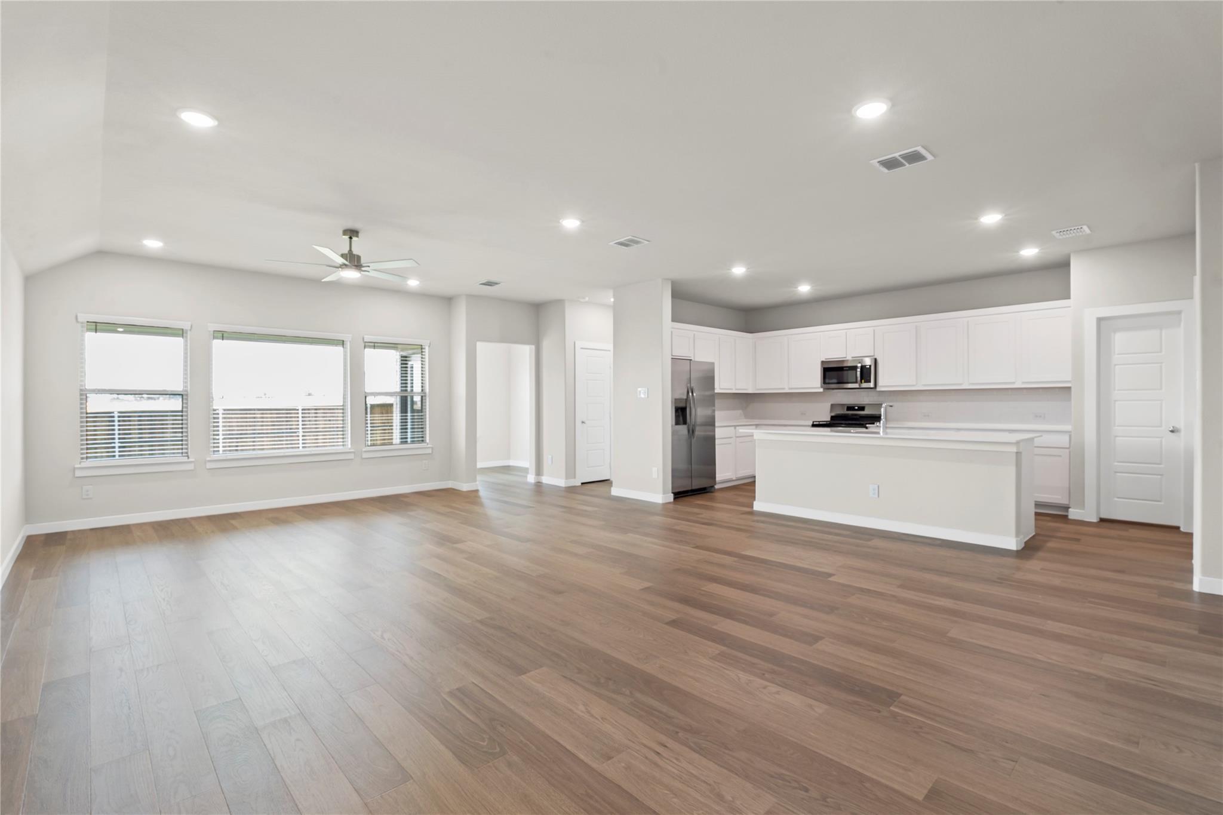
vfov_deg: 71.1
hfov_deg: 94.0
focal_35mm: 17
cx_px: 612
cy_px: 408
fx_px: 571
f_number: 11
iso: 200
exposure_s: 1/2
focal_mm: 16.8
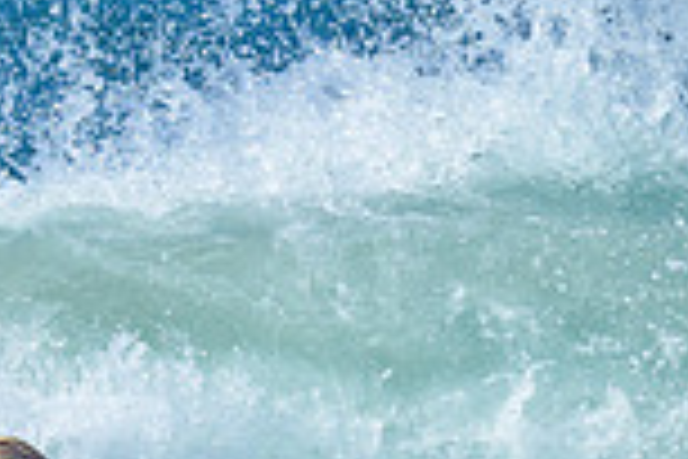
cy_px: 663
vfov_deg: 0.3
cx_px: -414
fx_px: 79592
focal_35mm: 4165
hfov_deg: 0.5
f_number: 6.3
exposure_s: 1/2000
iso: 200
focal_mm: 800
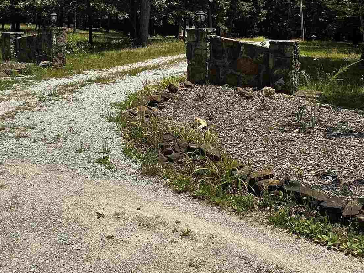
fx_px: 410
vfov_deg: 34.7
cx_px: 168
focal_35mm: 39
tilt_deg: -2.1
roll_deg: -2.7
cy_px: 27
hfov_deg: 47.8
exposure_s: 1/1855
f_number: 2.2
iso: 50
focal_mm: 2.22
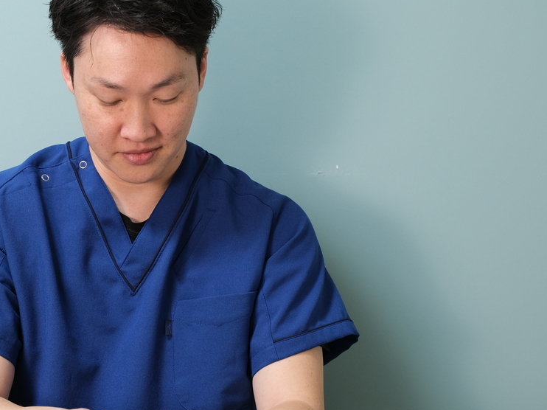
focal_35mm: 73
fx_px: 1153
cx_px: 142
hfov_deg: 26.4
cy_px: 237
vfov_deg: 20.1
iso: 500
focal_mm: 29
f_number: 5
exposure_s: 1/26
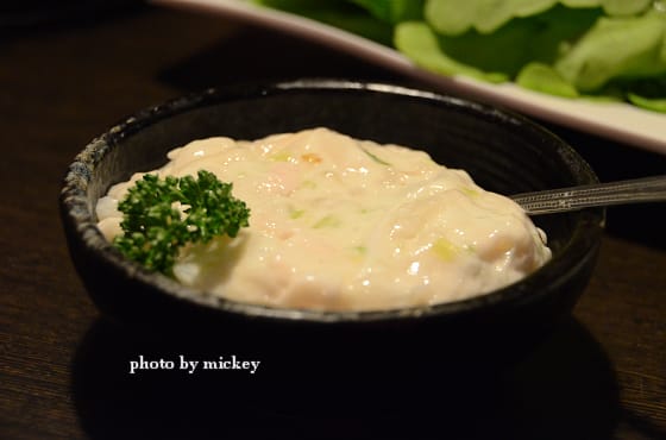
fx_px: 1660
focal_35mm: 90
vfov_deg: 15.1
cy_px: 220
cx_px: 333
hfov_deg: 22.7
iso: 3200
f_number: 5
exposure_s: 1/40
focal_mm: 60
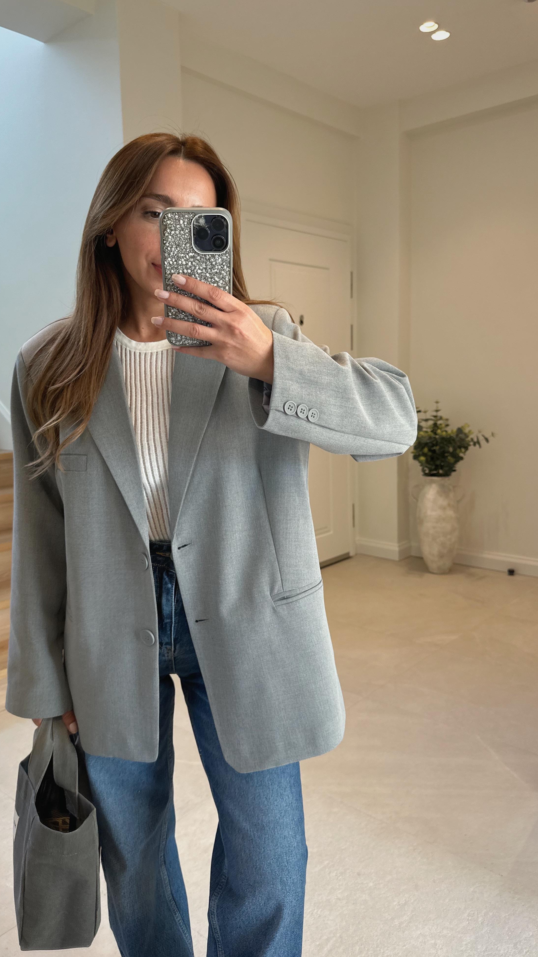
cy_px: 469
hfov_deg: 42.9
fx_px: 685
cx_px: 257
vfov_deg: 69.9
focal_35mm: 27
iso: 125
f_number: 1.78
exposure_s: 1/121
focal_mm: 6.86
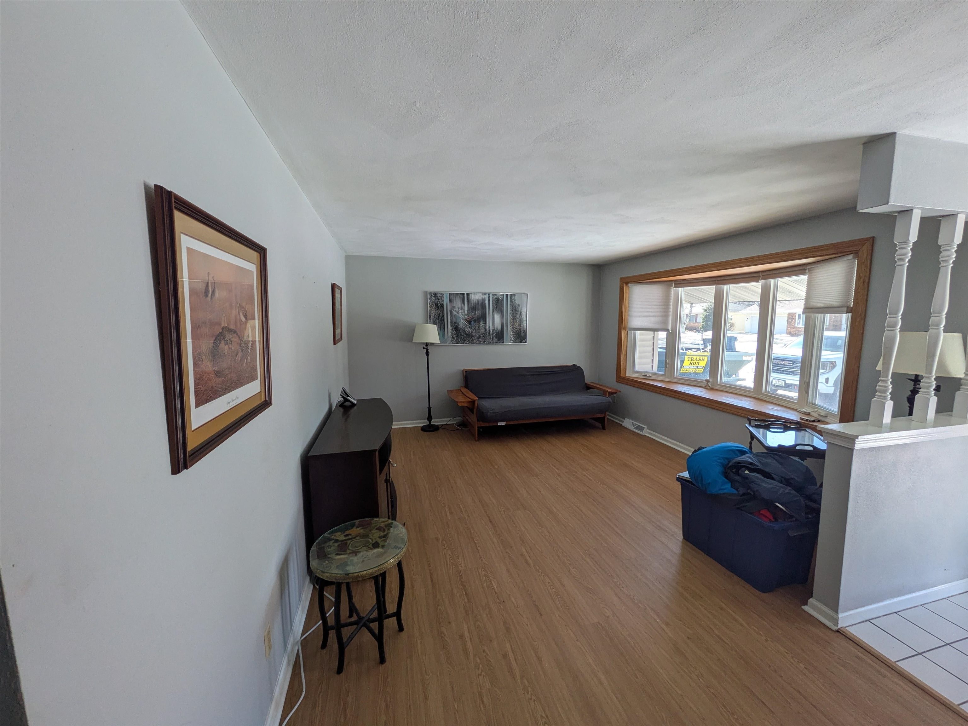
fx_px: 391
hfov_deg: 102.1
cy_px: 363
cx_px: 484
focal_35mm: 14
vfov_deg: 85.7
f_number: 2.2
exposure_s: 1/120
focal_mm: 1.83
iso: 54
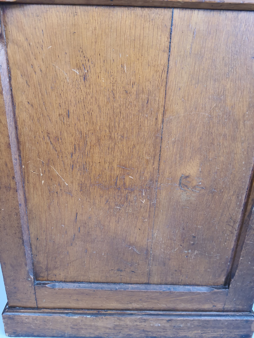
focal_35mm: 26
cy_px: 169
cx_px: 127
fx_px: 254
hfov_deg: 53.1
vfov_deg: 67.3
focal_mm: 4.32
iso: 320
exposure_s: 1/100
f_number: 1.7
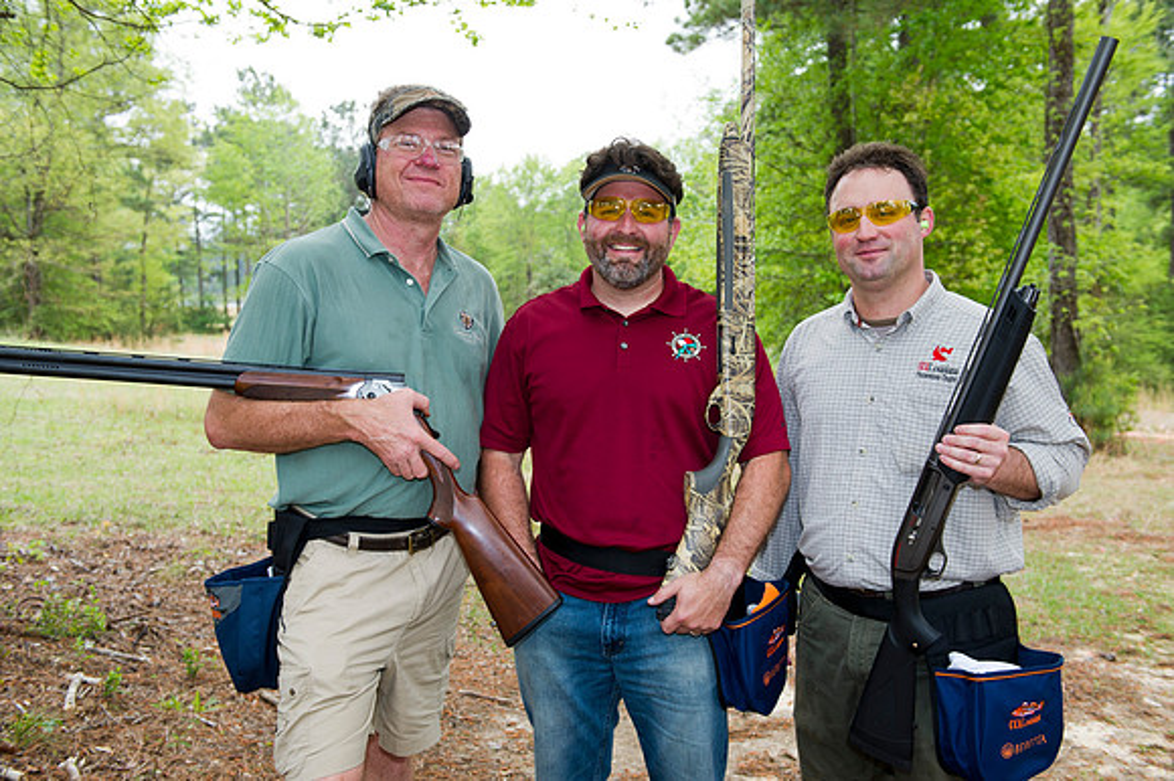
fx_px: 1141
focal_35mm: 35
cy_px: 390
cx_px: 587
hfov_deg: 54.5
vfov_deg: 37.8
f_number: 5
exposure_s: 1/200
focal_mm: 35
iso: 400
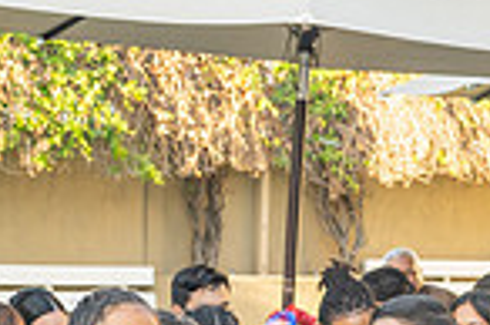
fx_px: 2053
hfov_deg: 13.6
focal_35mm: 151
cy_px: 622
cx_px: 295
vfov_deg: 8.6
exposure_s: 1/200
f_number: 5.6
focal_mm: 38
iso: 500
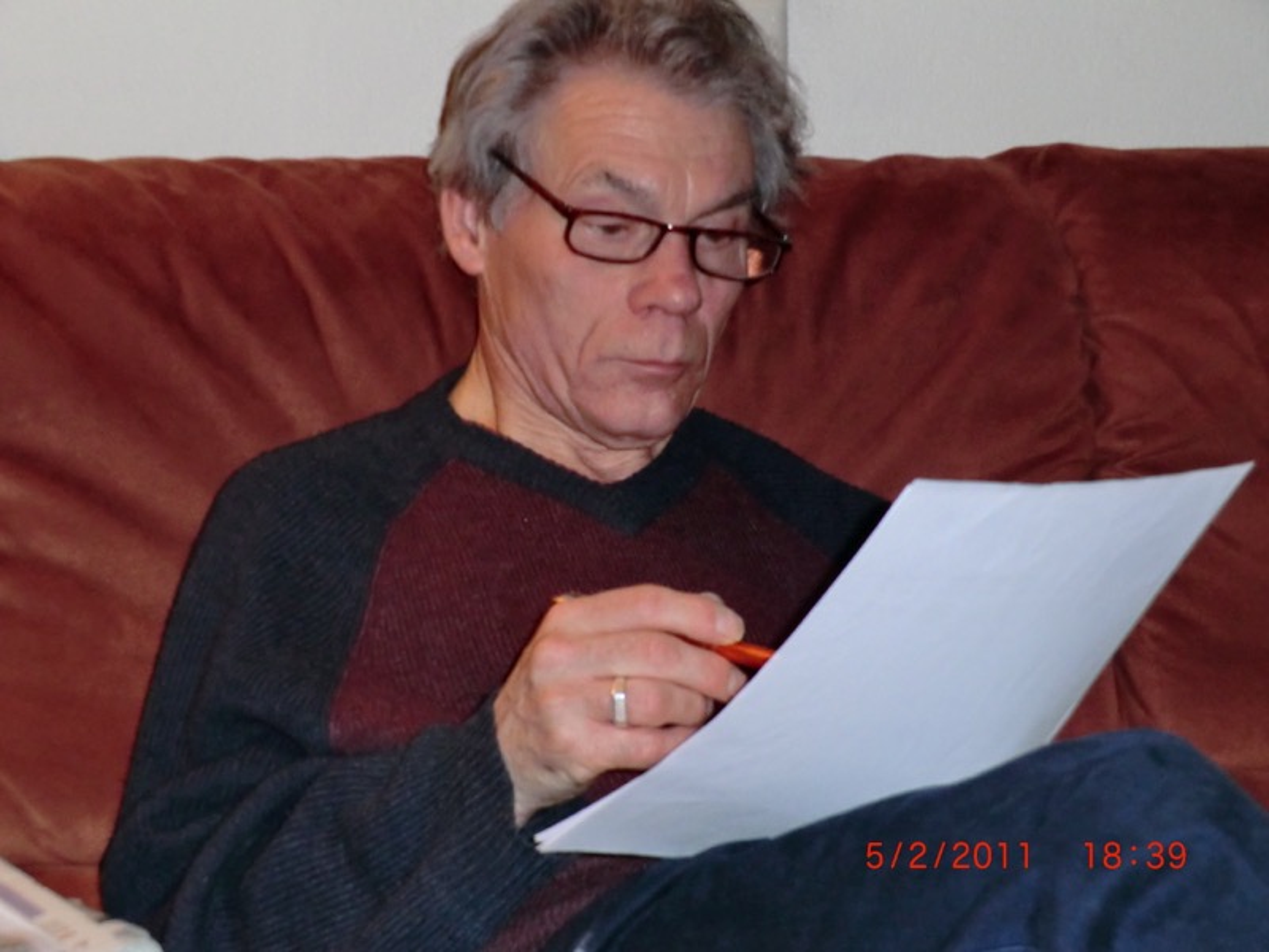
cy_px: 476
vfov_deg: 19.4
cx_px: 634
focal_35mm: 76
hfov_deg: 25.7
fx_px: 2786
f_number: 4.6
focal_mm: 13.6
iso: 400
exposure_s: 1/15
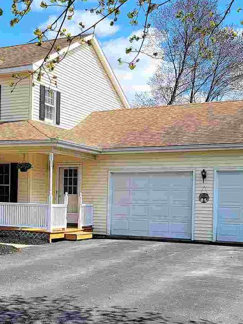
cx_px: 51
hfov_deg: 26.1
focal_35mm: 55
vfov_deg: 34.8
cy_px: 201
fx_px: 515
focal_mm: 6.7
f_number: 1.8
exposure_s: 1/705
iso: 16
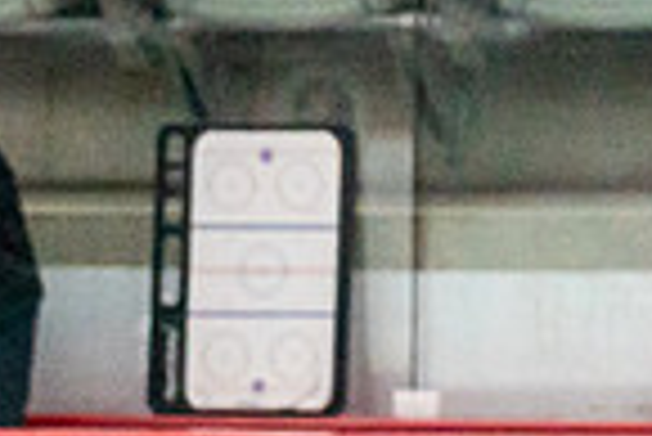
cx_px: 37
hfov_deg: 1.5
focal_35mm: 1355
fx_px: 24565
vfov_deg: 1.0
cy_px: 888
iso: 3200
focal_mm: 200
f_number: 2.8
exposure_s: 1/1250
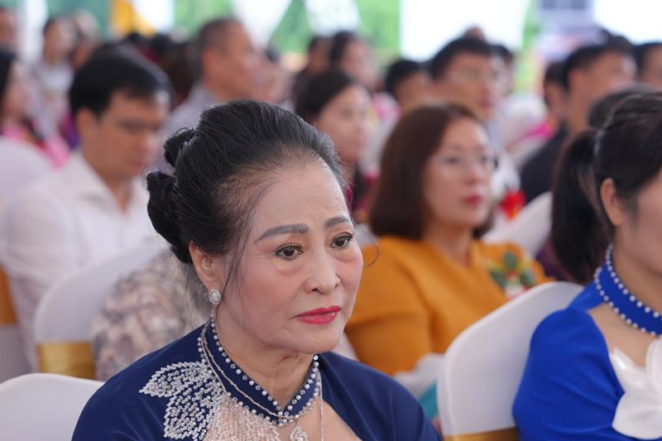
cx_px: 369
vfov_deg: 13.8
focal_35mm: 99
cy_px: 329
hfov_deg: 20.6
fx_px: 1820
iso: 800
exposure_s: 1/160
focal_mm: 66
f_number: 2.8
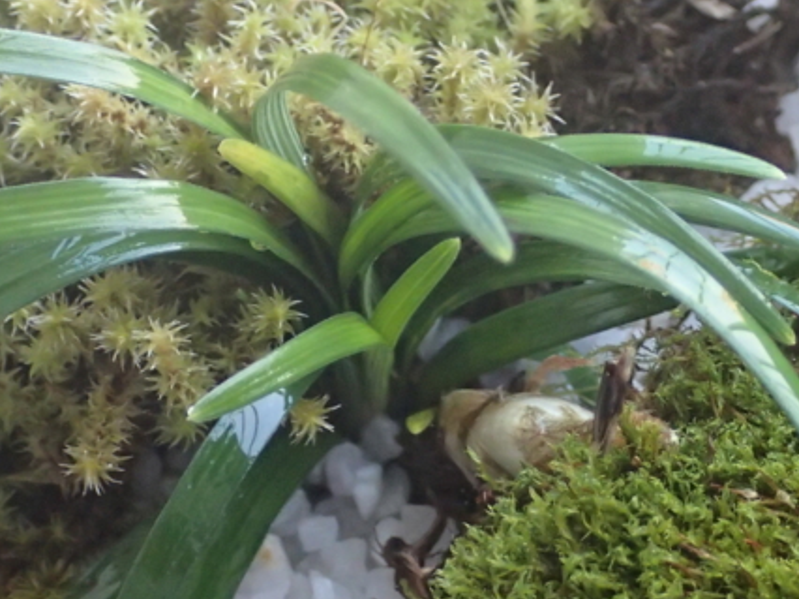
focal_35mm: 139
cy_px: 329
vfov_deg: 10.7
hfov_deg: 14.2
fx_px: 3207
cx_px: 548
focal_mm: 13.47
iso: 1000
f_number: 4.2
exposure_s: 1/20
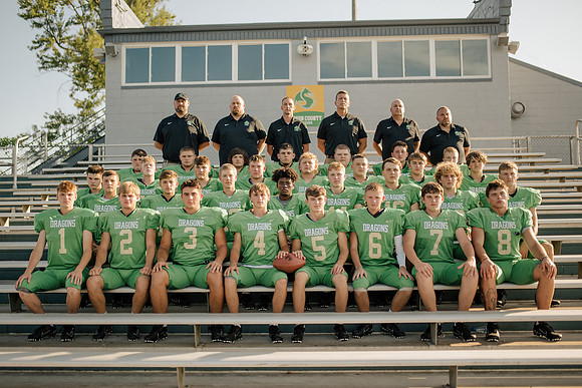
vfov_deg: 35.5
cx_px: 280
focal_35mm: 37
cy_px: 204
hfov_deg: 51.3
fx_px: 606
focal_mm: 35
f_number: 3.5
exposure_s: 1/2500
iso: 160
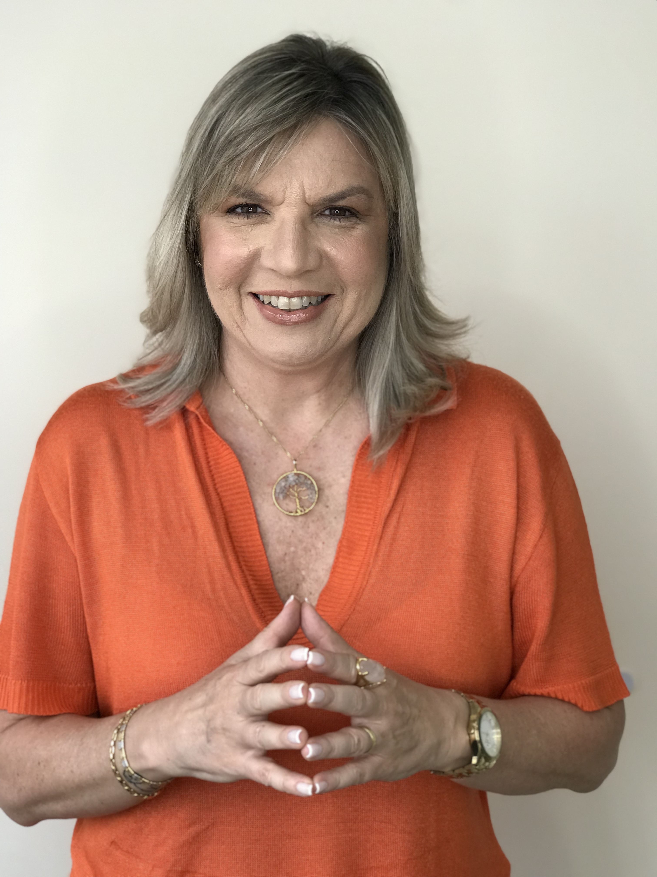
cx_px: 328
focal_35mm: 57
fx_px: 1442
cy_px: 438
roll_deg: -0.2
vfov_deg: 33.8
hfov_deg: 25.7
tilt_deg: -7.0
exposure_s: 1/60
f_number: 2.8
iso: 25
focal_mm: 6.6
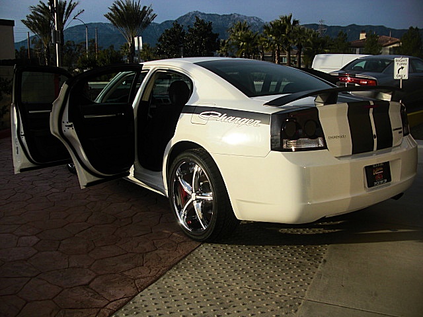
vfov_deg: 39.7
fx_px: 440
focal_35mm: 36
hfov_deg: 51.4
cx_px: 212
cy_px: 158
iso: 50
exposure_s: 1/1000
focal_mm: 6.3
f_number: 2.8
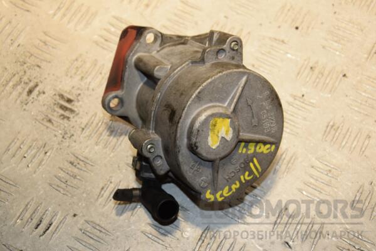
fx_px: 705
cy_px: 126
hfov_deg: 29.9
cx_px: 188
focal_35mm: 68
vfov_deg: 20.2
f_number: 6.3
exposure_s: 1/200
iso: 800
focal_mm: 45
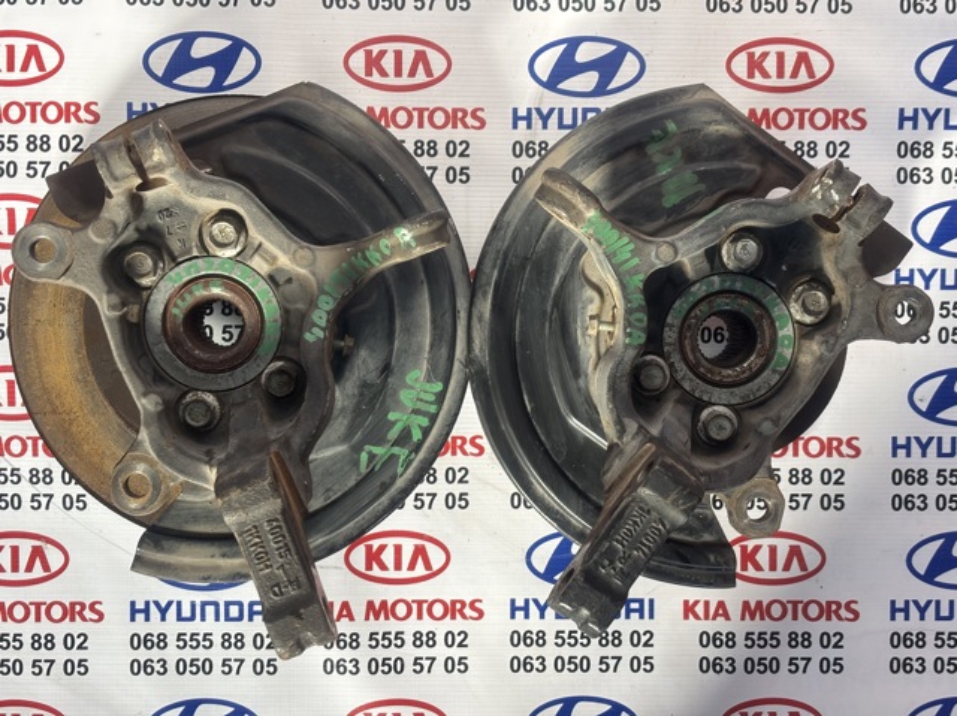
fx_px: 1437
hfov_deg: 36.8
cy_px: 358
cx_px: 478
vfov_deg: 28.0
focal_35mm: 52
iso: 40
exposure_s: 1/121
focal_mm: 5.96
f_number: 1.6
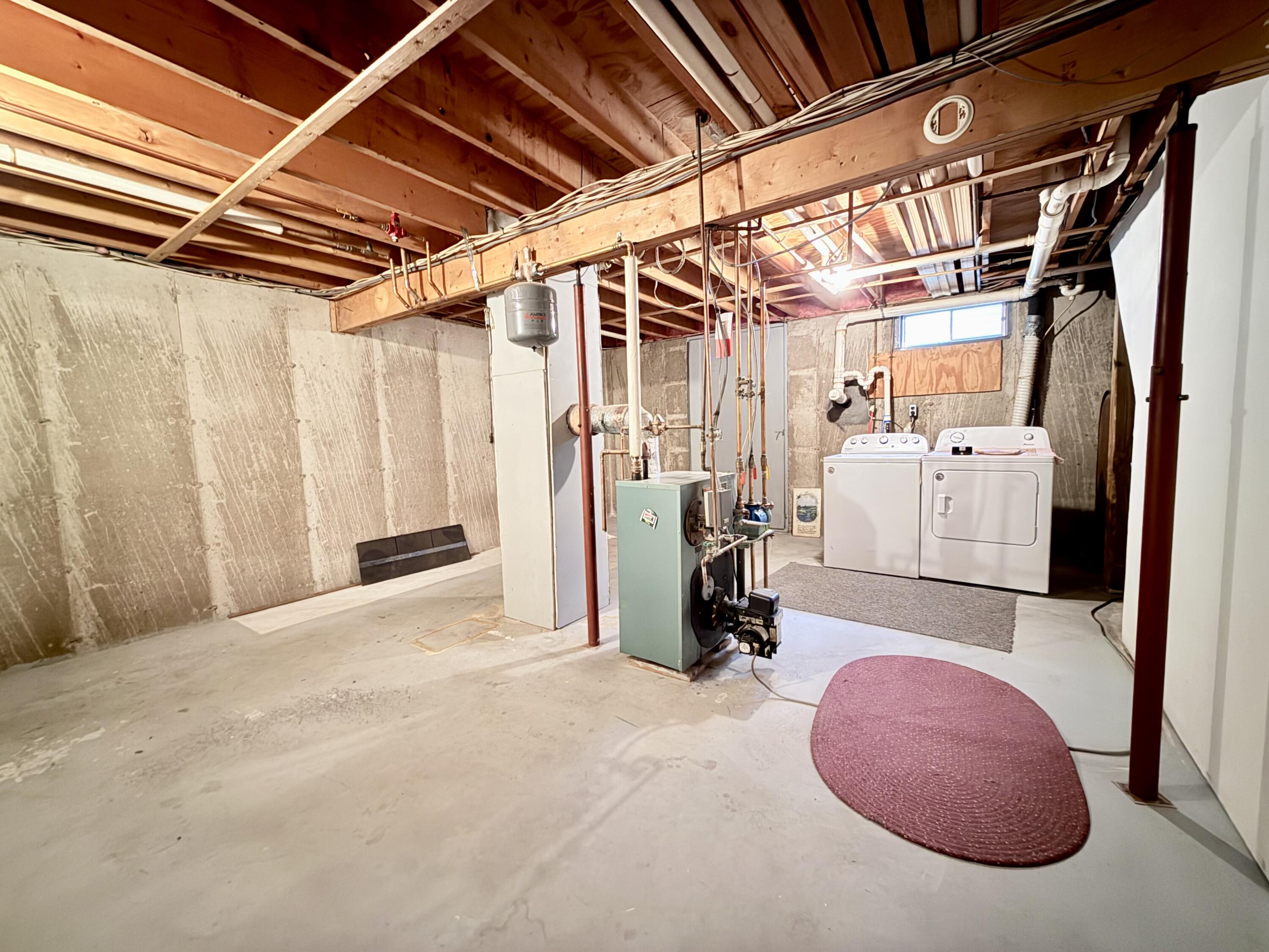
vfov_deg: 85.7
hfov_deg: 102.1
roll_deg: +2.2
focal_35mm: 14
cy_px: 476
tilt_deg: -4.4
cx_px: 634
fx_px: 513
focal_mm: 2.22
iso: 1250
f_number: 2.2
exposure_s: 1/12
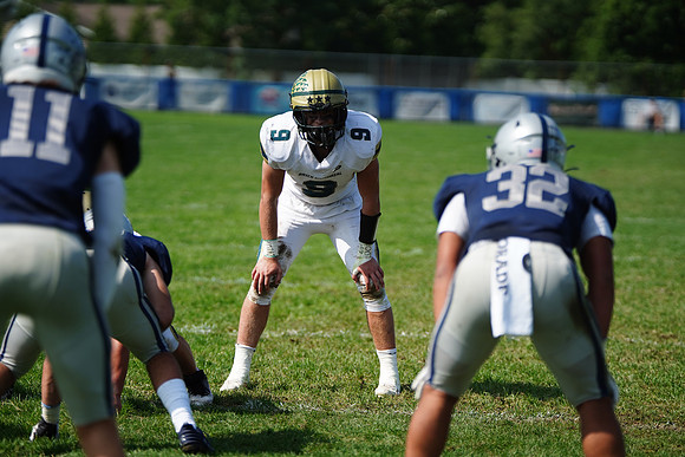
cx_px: 342
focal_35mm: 197
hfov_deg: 10.4
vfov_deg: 7.0
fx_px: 3749
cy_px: 228
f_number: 2.8
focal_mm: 197
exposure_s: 1/5000
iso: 400
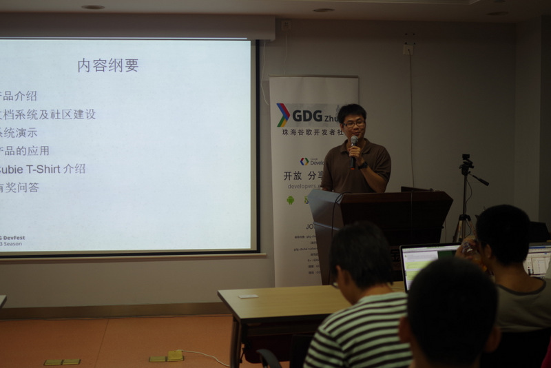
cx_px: 276
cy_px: 184
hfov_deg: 38.2
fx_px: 796
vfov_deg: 26.0
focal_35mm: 52
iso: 100
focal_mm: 35
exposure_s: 1/60
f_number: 2.4
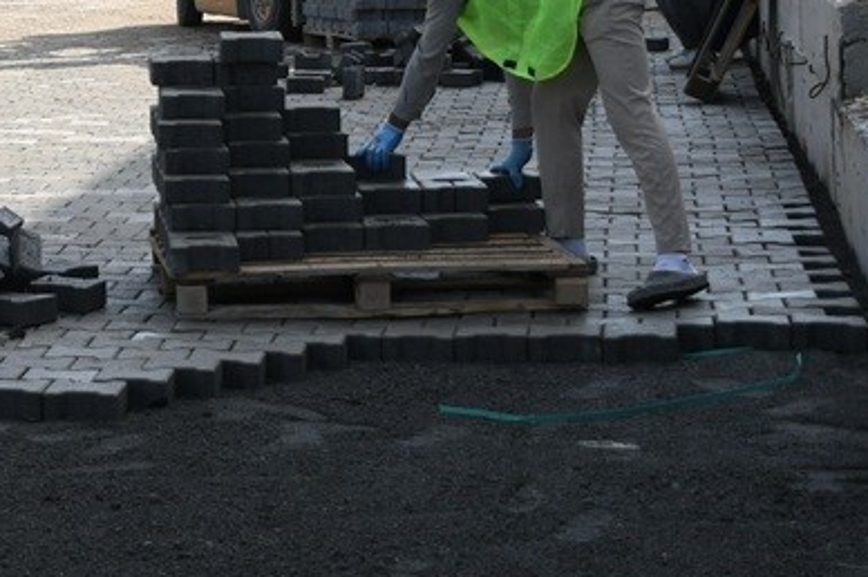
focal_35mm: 112
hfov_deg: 17.5
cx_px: -149
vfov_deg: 12.1
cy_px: 4
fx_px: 2698
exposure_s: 1/800
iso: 100
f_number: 3.8
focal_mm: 26
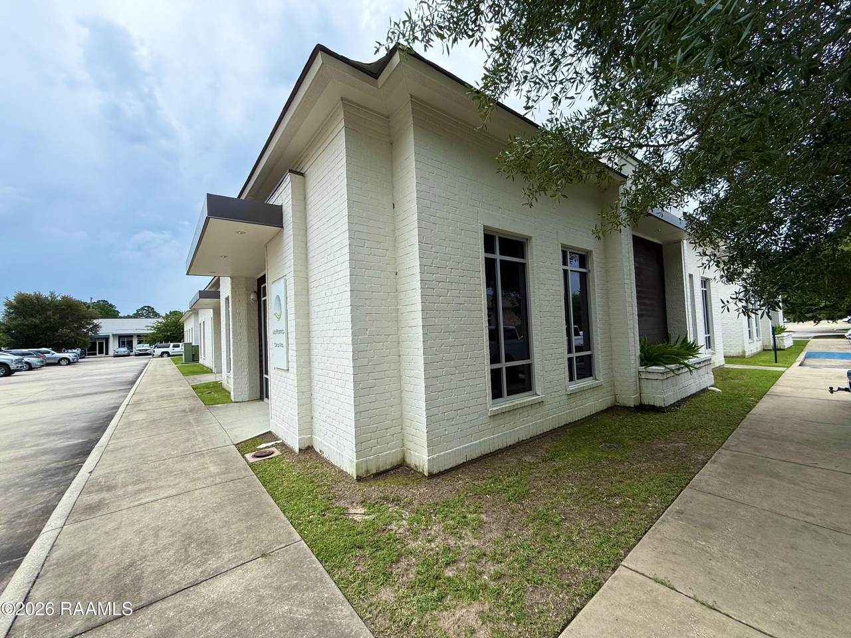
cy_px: 319
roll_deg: +2.5
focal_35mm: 14
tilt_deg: +3.0
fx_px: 344
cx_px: 426
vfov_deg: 85.7
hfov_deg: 102.1
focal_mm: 2.22
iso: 50
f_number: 2.2
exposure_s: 1/151
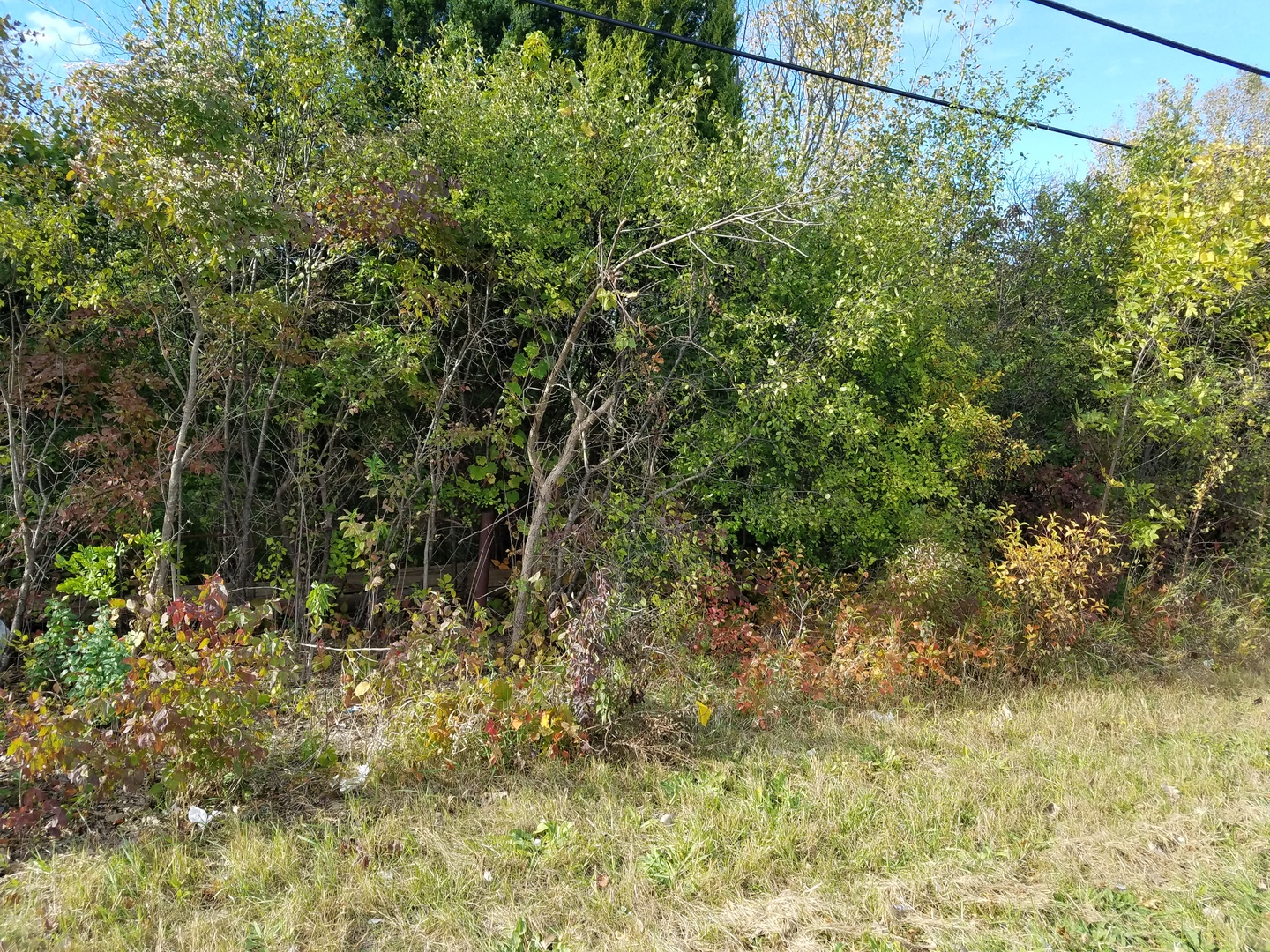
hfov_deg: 67.3
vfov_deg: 53.1
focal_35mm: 26
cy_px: 476
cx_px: 635
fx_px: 954
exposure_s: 1/706
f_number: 1.7
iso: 50
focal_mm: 4.2
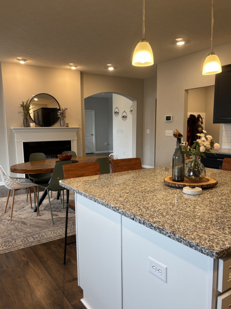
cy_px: 166
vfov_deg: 61.6
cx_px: 111
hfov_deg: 48.2
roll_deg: +0.4
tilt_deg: -9.0
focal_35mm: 29
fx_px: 258
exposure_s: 1/60
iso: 80
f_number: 1.6
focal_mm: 5.96
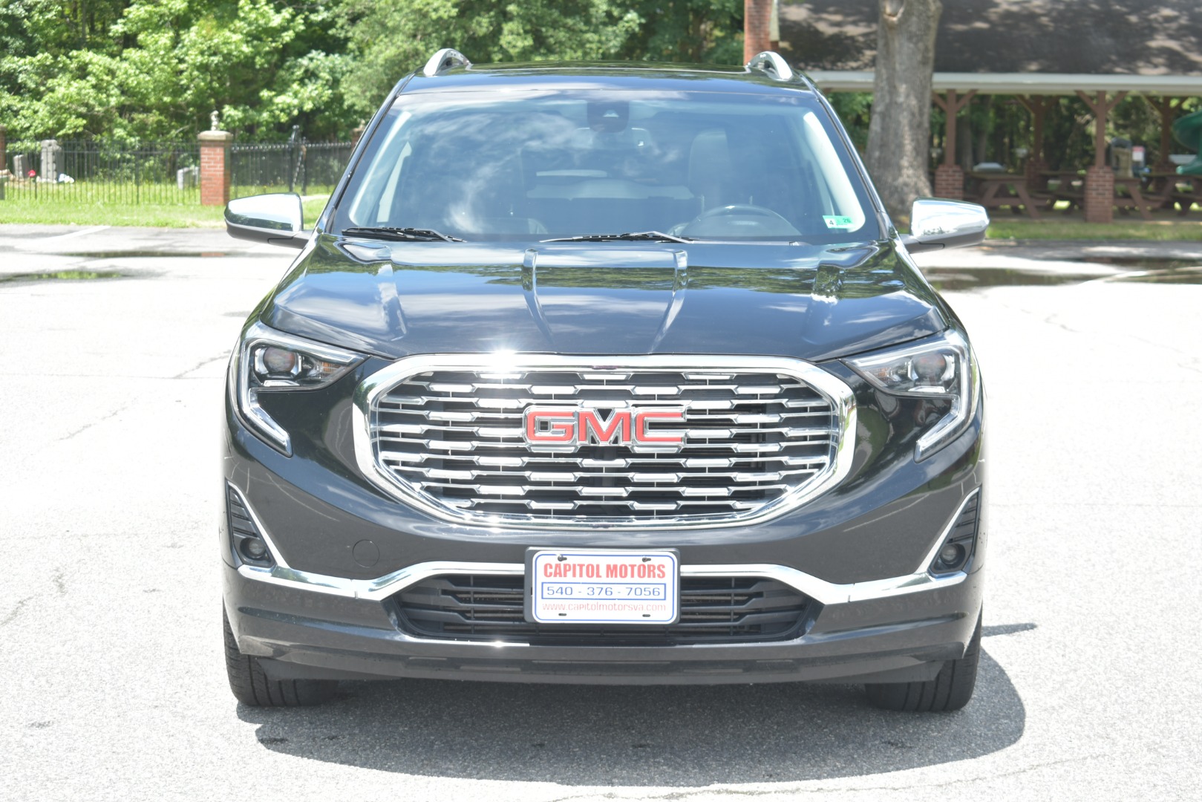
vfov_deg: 18.2
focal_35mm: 75
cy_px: 401
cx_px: 601
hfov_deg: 27.0
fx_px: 2504
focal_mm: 50
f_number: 5.6
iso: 100
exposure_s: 1/100
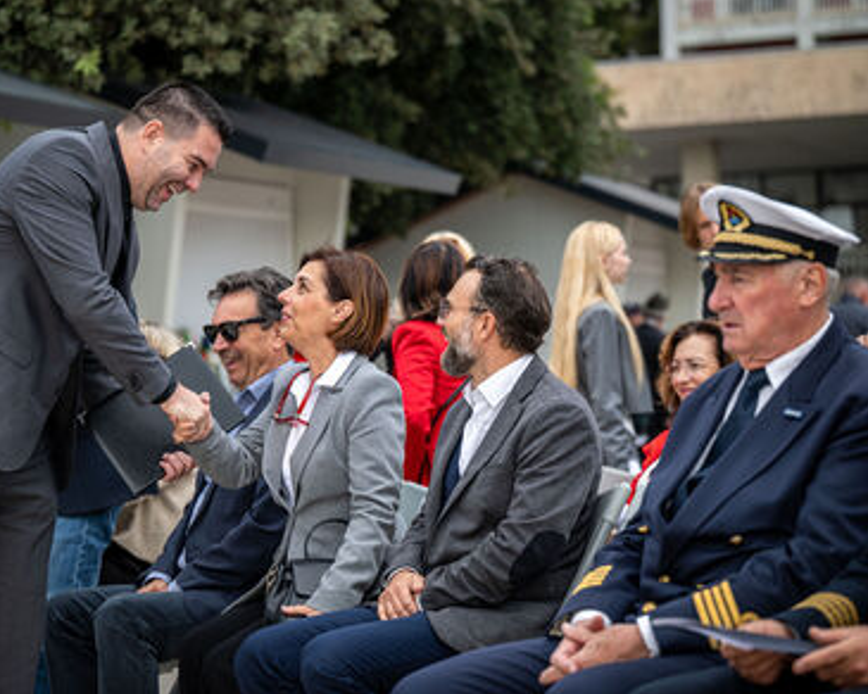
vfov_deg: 15.2
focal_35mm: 101
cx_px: 359
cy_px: 335
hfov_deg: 19.0
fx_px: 2595
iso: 64
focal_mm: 83
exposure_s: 1/320
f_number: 2.8
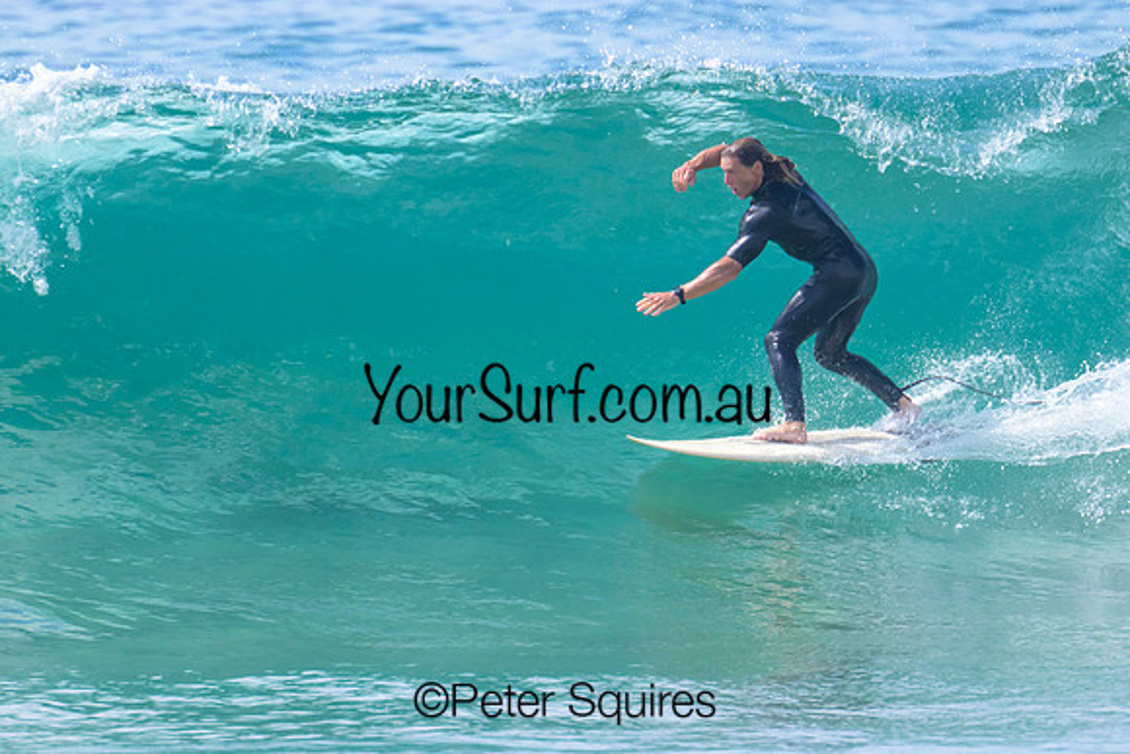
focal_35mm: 1094
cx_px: 773
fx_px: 34352
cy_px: 386
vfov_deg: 1.3
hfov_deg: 1.9
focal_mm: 800
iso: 1250
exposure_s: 1/2000
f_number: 11
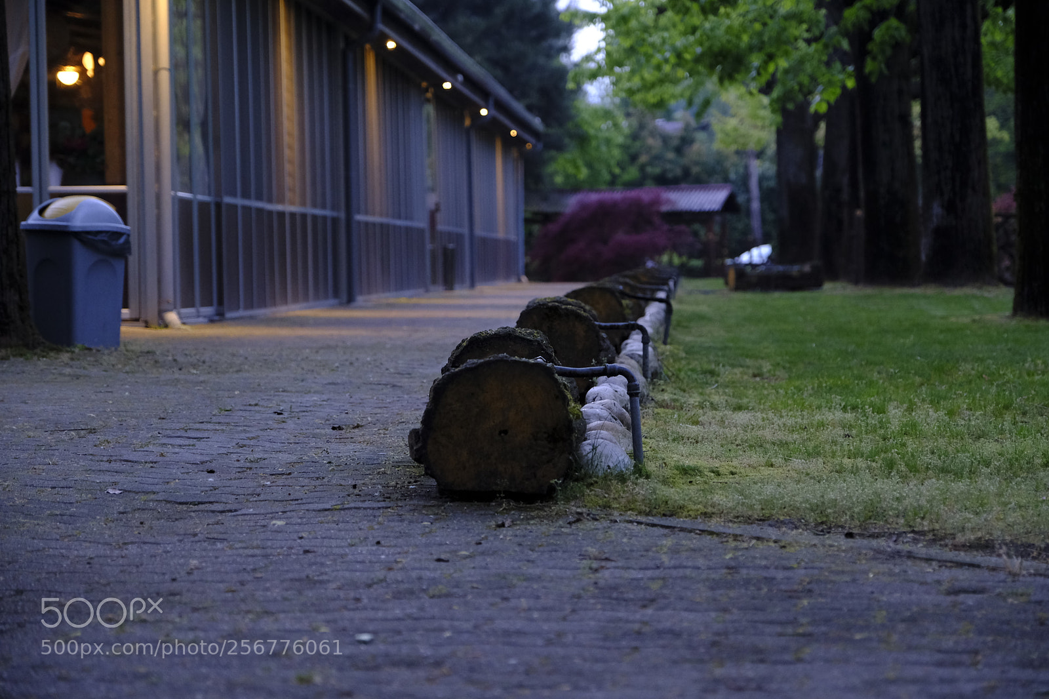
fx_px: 2418
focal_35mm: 83
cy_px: 350
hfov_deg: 24.5
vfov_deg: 16.4
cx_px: 524
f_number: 2.8
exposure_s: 1/80
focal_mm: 55
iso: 1600
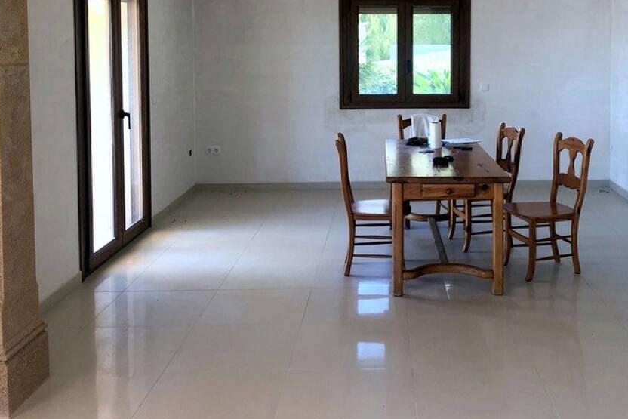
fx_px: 733
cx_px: 405
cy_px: 85
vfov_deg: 31.1
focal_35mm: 42
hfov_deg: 45.9
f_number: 1.8
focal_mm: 3.99
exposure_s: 1/125
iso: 20
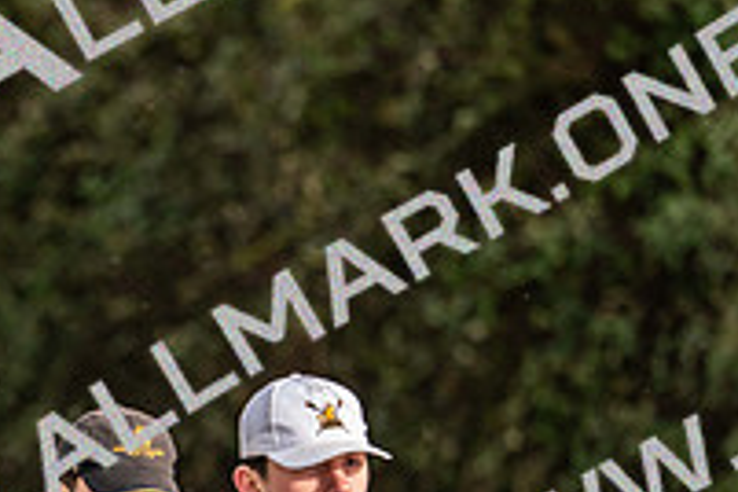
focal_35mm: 1156
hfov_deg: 1.8
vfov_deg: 1.2
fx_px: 23696
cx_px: 132
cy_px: 692
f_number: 4.5
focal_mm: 400
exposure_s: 1/1600
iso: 360
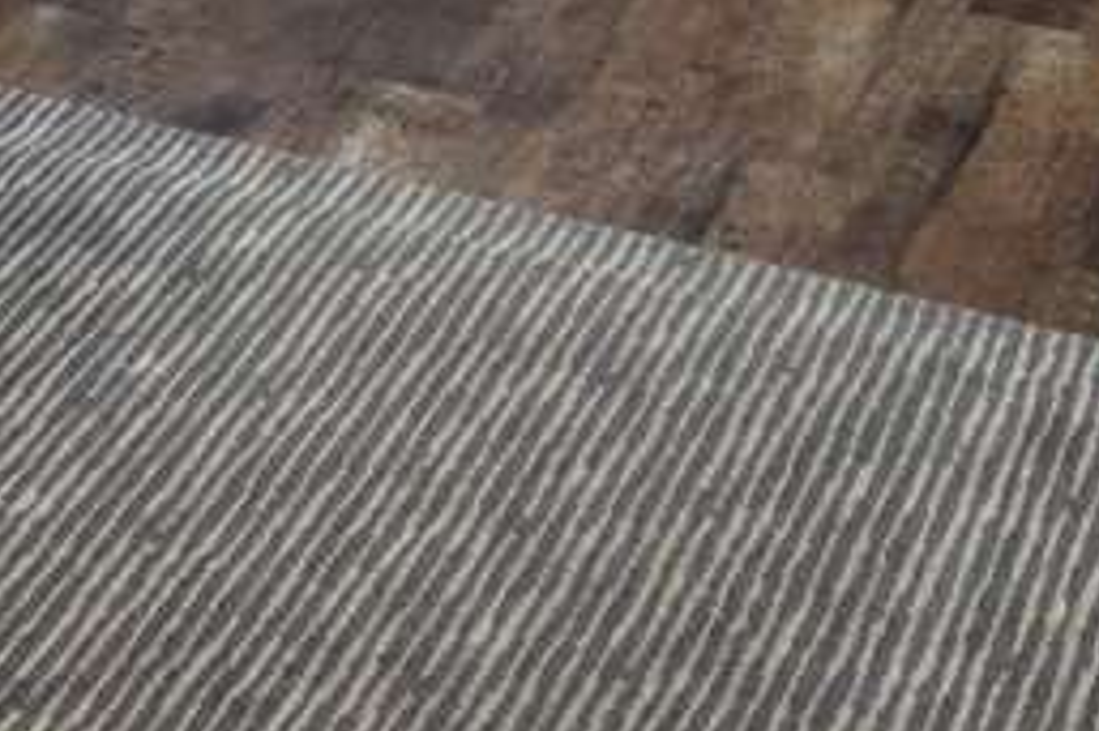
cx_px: -1039
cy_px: -607
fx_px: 4271
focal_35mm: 140
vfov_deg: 9.3
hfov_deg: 12.9
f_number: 16
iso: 400
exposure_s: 1/20
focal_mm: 24
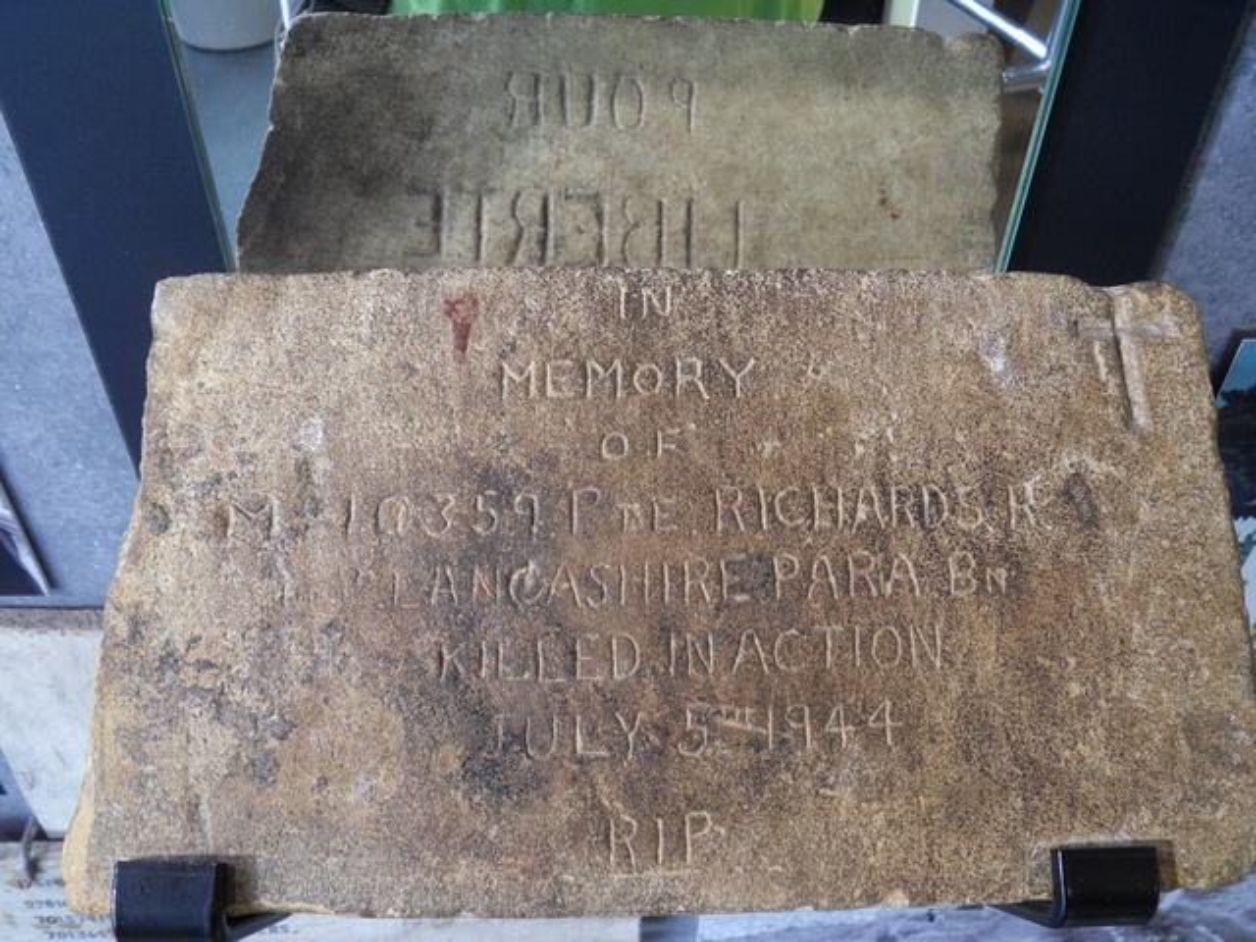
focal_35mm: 31
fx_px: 1125
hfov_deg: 58.4
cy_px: 471
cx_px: 628
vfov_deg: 45.4
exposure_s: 1/30
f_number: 3.7
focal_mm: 5.6
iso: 120
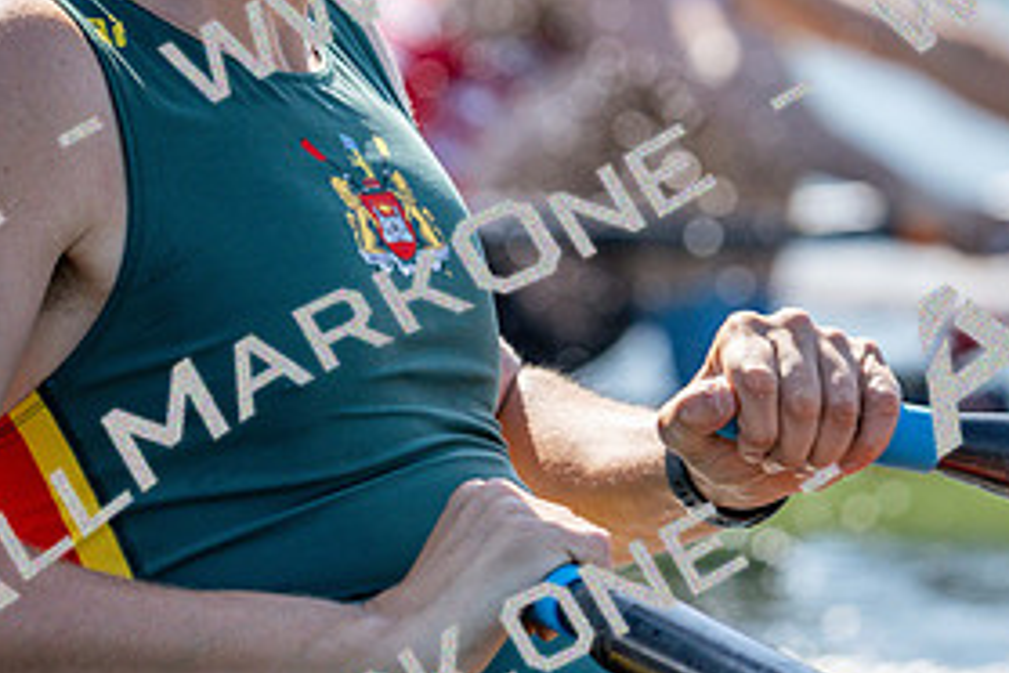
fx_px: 19338
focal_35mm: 690
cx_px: 608
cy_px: 114
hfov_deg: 3.0
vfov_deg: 2.0
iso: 500
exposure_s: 1/1600
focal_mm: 332
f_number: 6.3
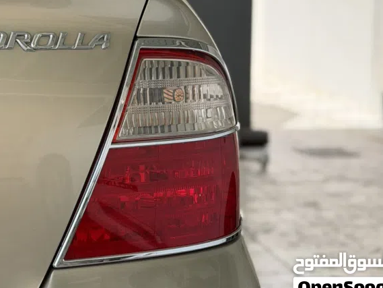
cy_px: 155
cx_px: 192
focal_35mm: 54
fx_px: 598
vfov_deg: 27.0
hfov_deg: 35.5
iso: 100
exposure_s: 1/1285
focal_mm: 6.76
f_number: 1.78
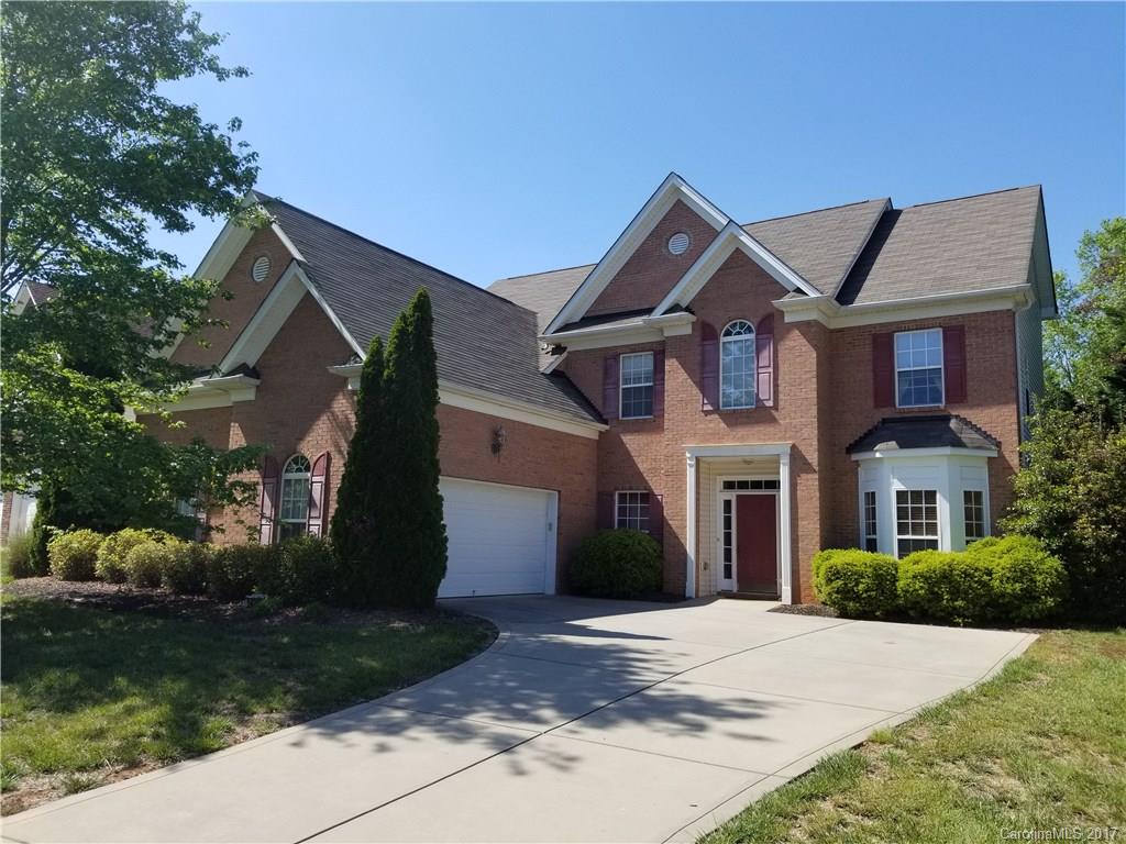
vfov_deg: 53.1
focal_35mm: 26
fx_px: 846
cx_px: 563
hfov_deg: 67.3
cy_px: 422
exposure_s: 1/1736
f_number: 1.7
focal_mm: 4.25
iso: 50
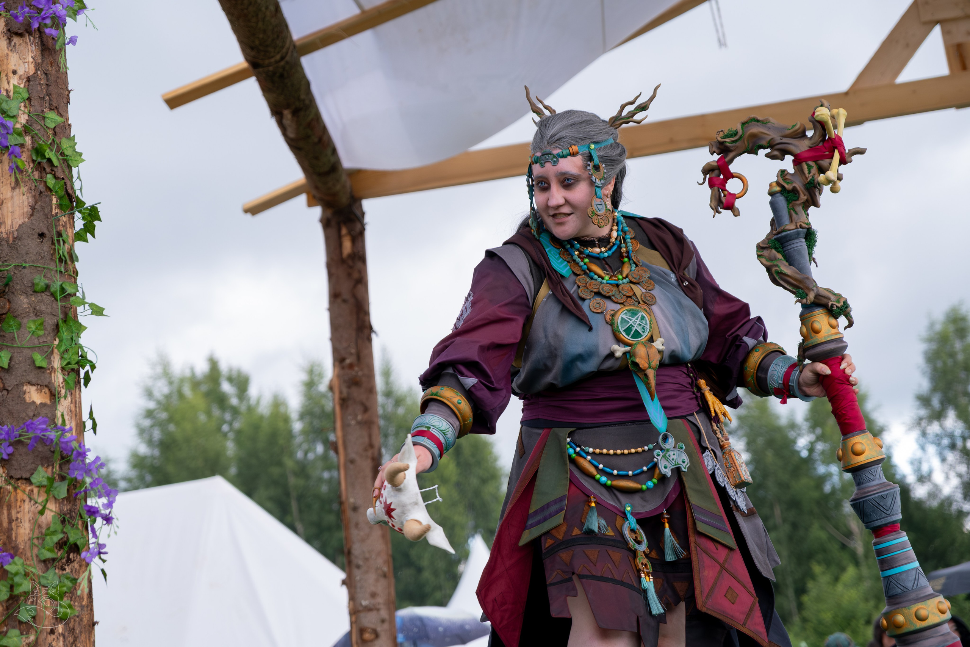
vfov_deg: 16.5
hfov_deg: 24.5
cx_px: 485
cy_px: 324
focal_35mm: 83
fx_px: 2236
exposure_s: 1/800
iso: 800
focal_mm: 55
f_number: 3.6
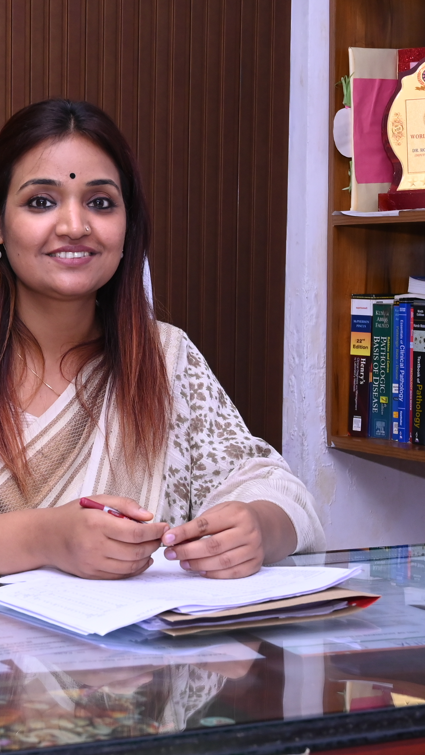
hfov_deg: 14.7
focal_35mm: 82
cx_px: 94
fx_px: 1643
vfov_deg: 25.9
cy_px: 376
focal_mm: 35
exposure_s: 1/125
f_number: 7.1
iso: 800
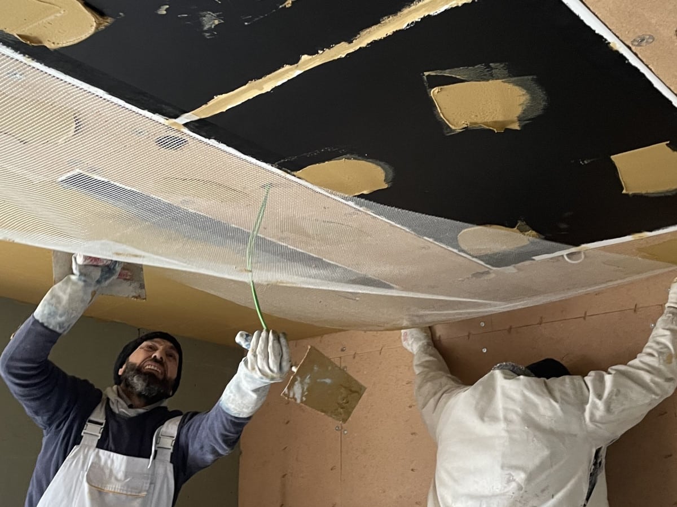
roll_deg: +0.2
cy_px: 254
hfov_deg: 67.3
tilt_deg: +18.0
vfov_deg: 53.1
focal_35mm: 26
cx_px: 338
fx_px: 508
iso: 320
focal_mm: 4.2
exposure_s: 1/60
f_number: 1.6
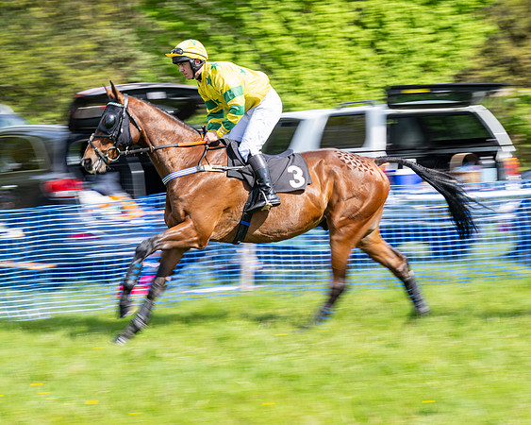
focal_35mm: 147
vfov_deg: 10.5
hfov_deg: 13.1
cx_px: 227
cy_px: 210
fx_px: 2311
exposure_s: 1/100
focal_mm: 120
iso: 100
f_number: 8
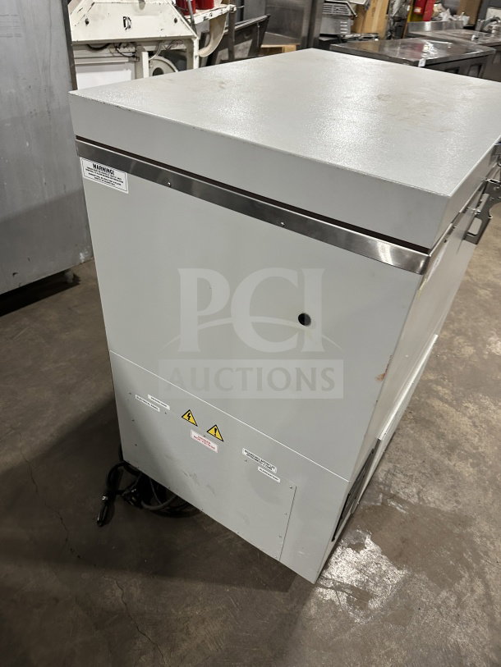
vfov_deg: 71.6
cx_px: 250
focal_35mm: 24
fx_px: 463
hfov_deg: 56.8
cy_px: 334
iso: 250
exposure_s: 1/68
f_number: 1.78
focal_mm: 6.86
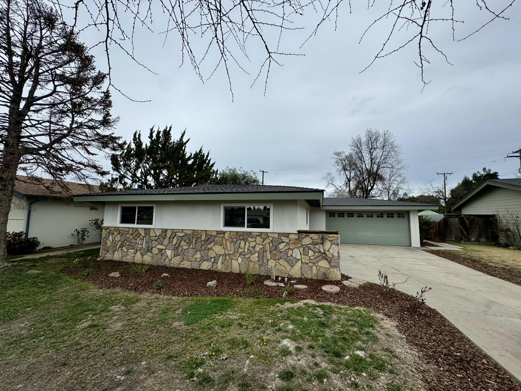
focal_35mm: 14
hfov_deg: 102.1
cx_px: 260
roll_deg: -0.5
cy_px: 196
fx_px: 211
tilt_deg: +5.4
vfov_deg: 85.7
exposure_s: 1/687
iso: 40
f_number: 2.2
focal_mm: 2.22
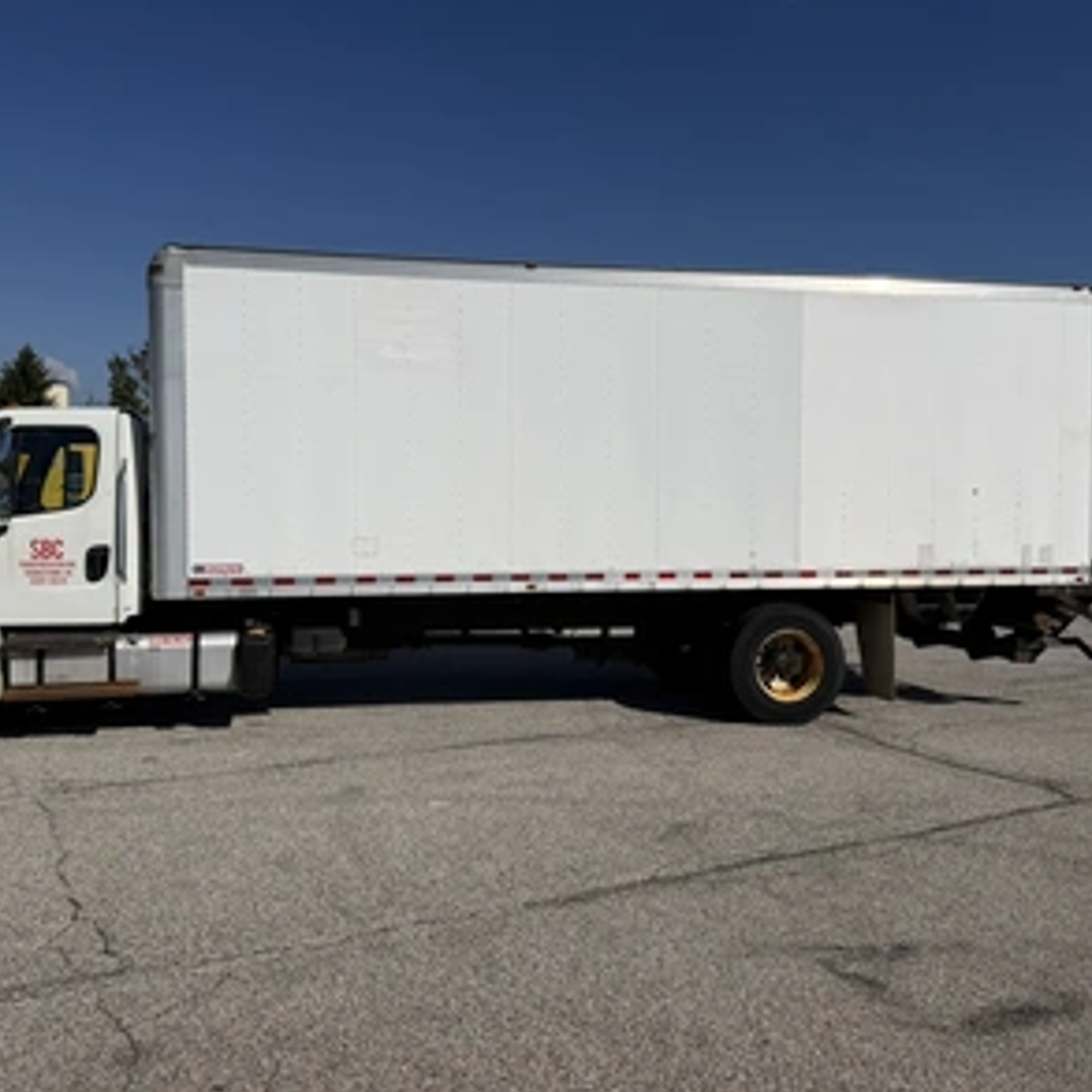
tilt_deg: -0.6
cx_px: 481
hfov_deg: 55.5
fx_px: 1035
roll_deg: -1.6
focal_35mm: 29
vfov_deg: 55.6
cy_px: 537
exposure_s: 1/17544
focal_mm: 6.76
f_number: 1.78
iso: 80
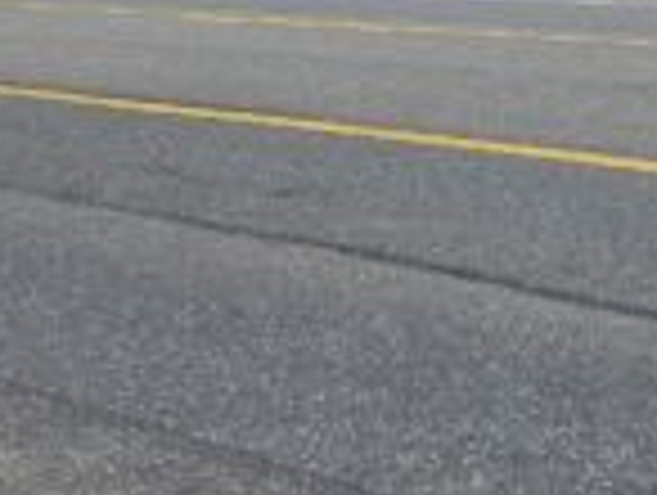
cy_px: -162
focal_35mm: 63
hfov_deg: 28.8
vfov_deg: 21.0
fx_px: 1198
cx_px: 648
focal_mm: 5.4
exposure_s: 1/1742
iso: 25
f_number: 1.8
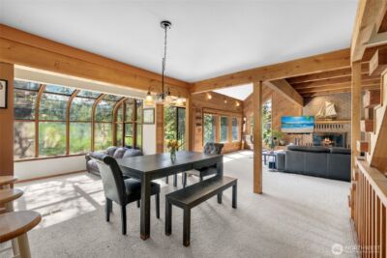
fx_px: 172
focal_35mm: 16
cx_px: 194
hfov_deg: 96.7
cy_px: 129
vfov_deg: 73.8
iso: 250
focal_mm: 16
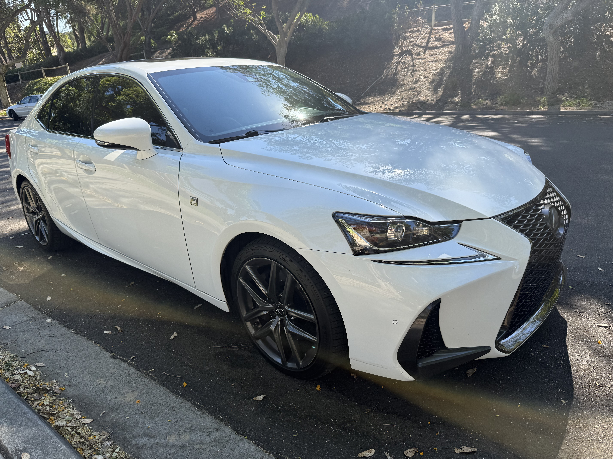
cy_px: 230
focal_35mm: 24
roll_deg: -1.3
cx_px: 306
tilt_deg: -20.7
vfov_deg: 56.8
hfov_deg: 71.6
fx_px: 425
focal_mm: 6.76
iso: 80
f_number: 1.78
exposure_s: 1/1337
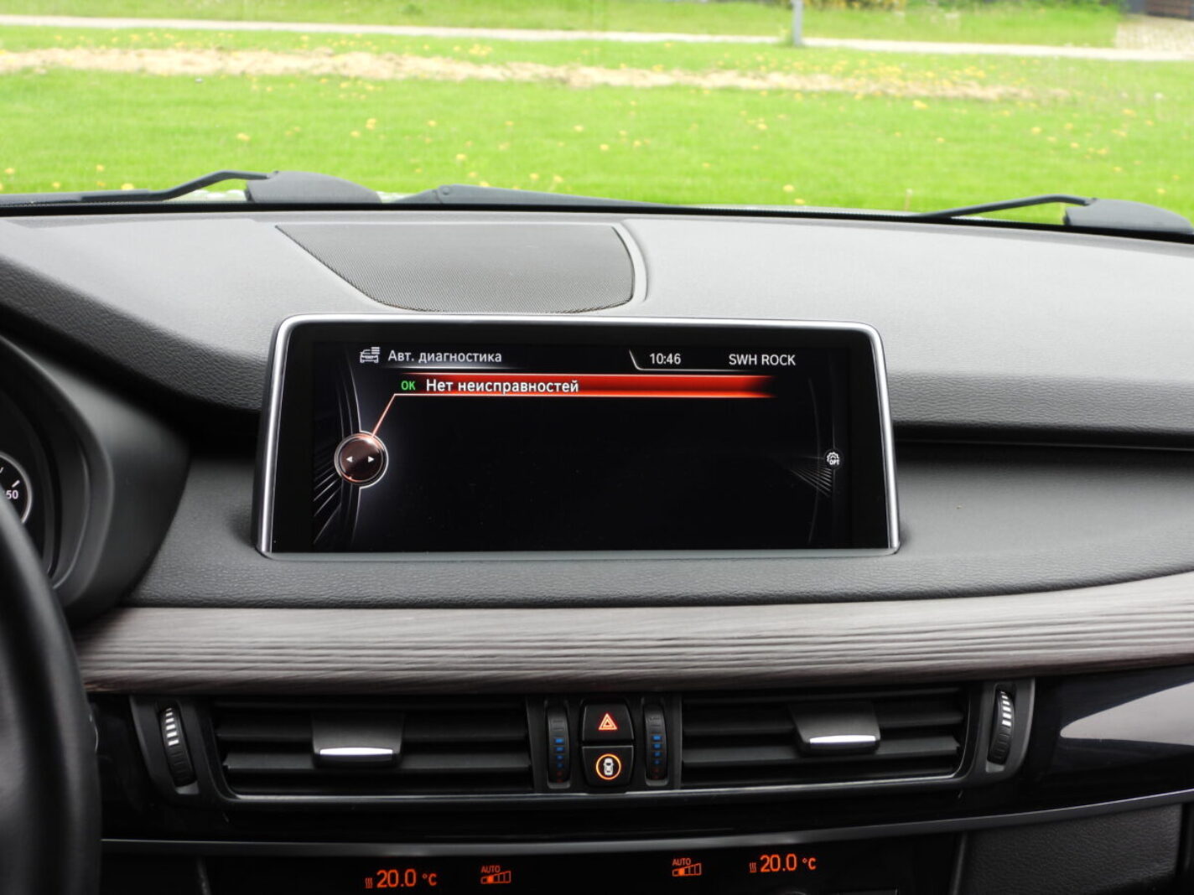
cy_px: 448
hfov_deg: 38.2
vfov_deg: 29.1
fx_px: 1725
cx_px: 597
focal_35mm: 50
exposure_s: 1/30
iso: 100
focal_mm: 9
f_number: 3.2
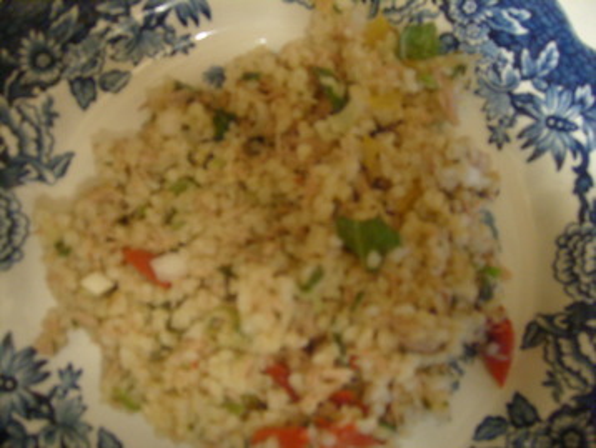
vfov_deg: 40.7
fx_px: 603
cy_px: 224
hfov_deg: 52.6
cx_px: 298
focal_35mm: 35
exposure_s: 1/6
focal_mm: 5.8
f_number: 2.8
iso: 200
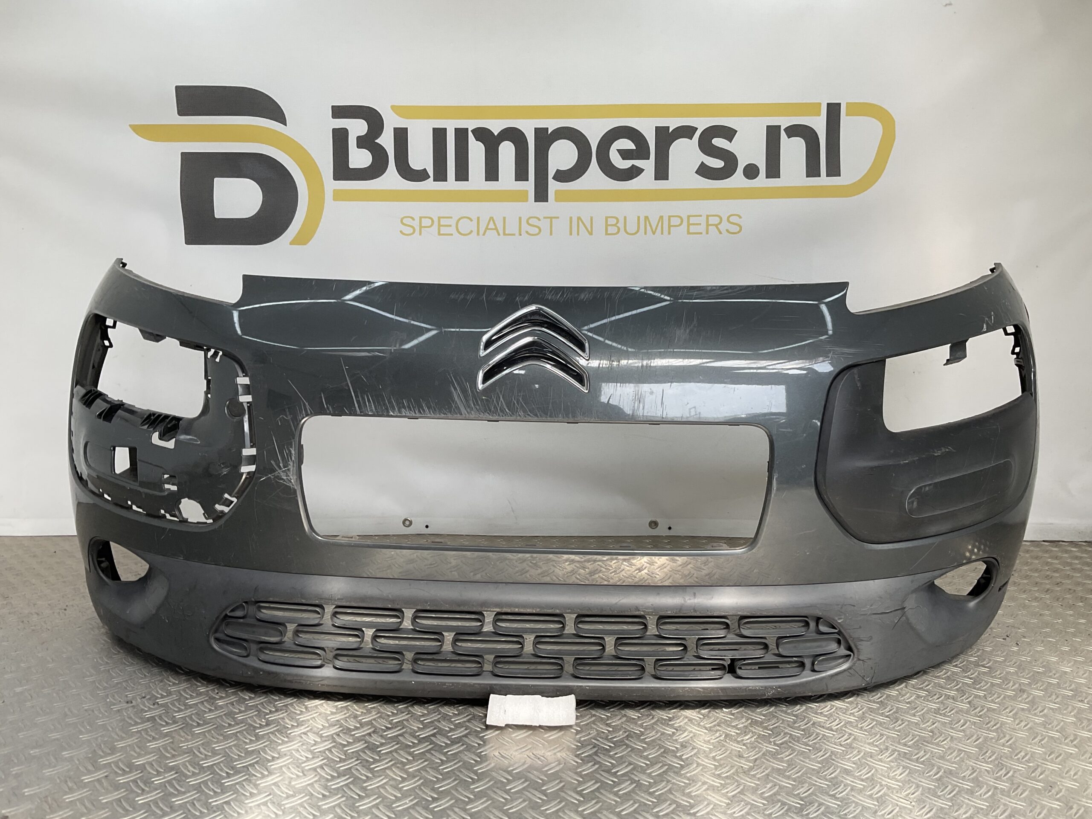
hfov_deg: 61.7
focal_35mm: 29
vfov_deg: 48.2
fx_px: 915
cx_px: 546
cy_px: 410
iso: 16
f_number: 1.8
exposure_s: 1/251
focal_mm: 3
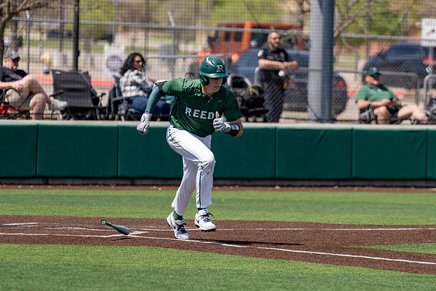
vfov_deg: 4.2
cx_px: 262
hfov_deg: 6.2
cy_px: 141
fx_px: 4000
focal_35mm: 330
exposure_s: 1/4000
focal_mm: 245
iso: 320
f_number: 4
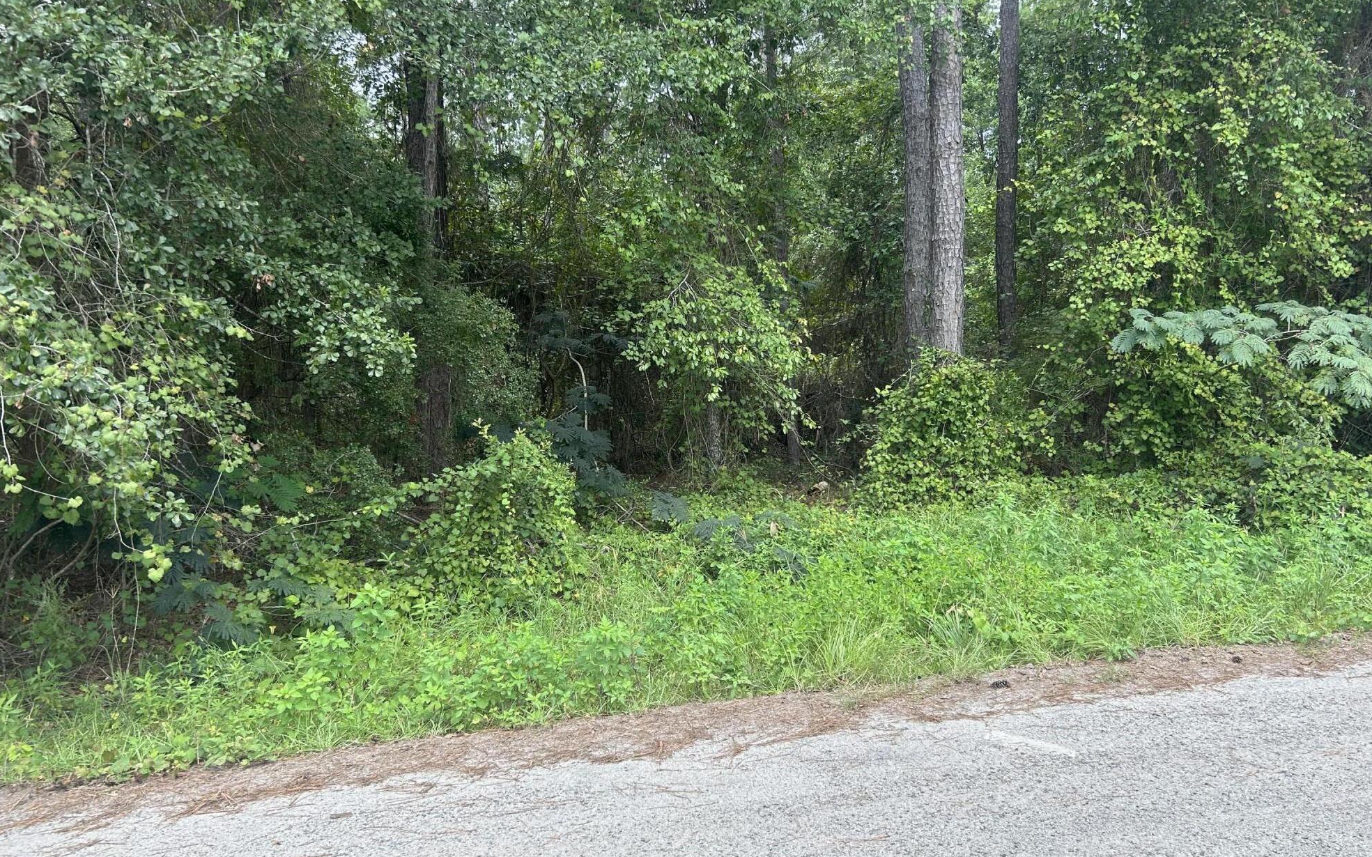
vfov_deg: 44.5
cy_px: 429
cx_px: 695
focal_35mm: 28
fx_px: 1047
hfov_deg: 66.5
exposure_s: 1/340
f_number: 1.5
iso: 50
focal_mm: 5.7
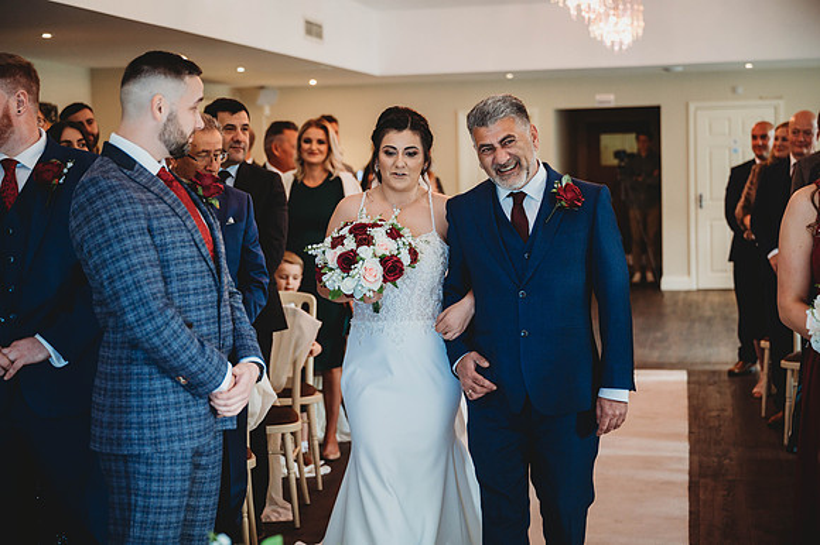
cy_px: 272
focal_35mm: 59
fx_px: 1343
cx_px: 410
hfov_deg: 34.0
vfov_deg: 23.0
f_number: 2.8
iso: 1800
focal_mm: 59
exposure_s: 1/160
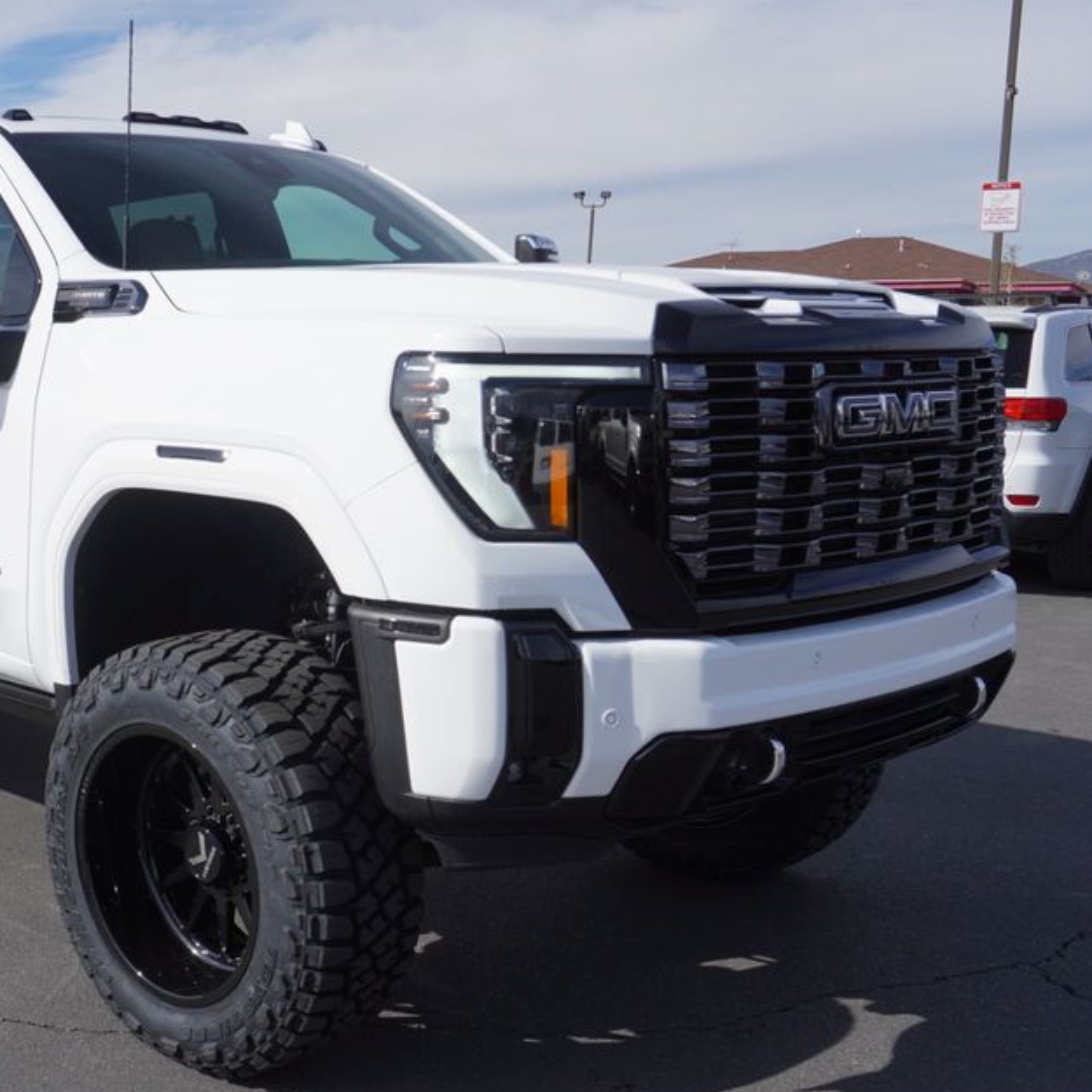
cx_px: 220
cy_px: 591
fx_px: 1642
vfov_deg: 36.8
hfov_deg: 35.6
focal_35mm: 46
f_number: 8
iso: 100
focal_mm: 22
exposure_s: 1/400
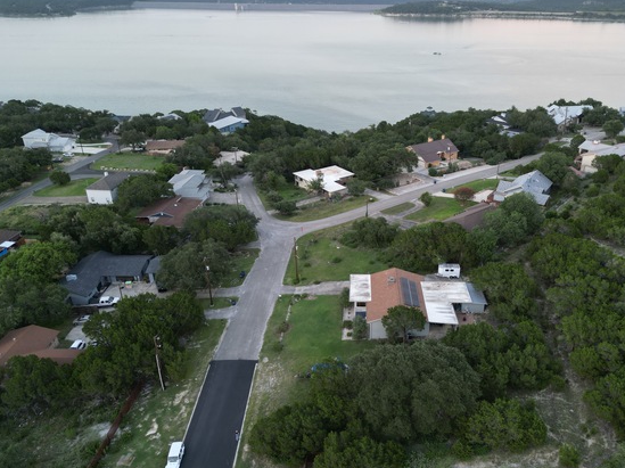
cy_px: 233
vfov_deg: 49.7
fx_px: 505
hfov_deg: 63.2
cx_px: 355
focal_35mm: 28
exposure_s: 1/40
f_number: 1.7
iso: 100
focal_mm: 6.72
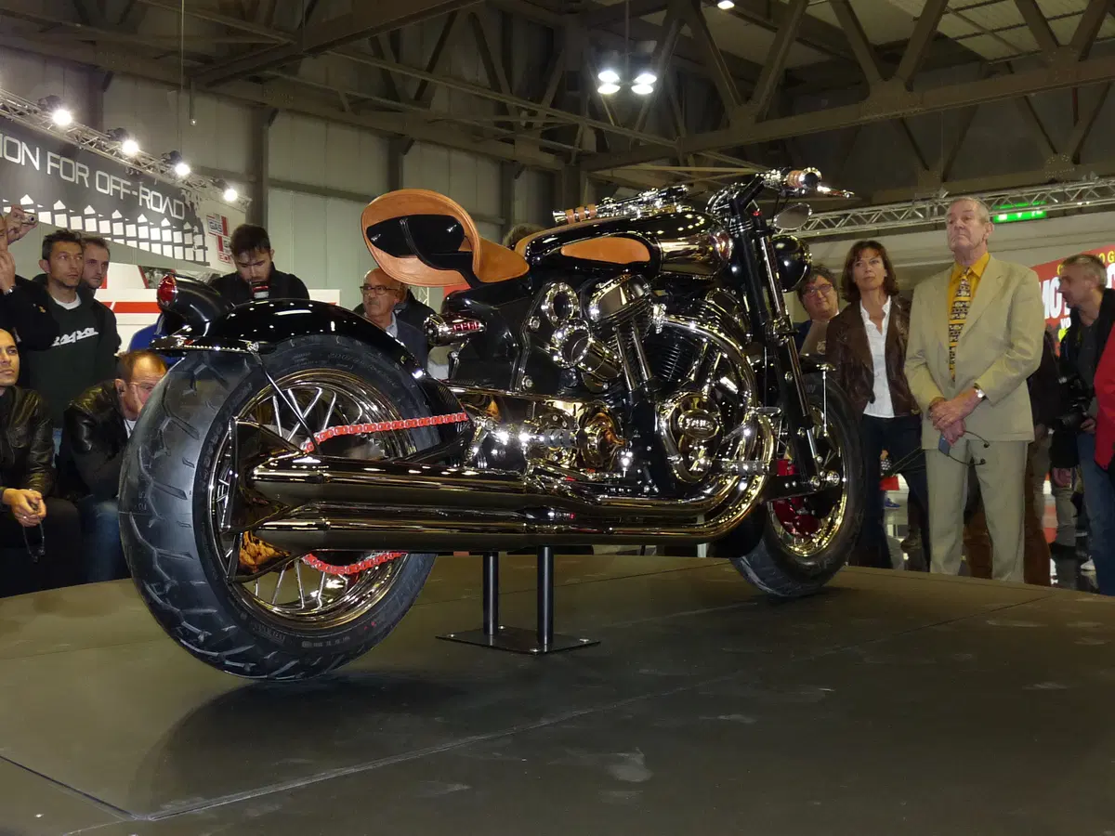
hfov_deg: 49.0
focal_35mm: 38
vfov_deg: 37.7
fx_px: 1224
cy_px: 418
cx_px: 558
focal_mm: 4.8
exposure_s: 1/30
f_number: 2.8
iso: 200
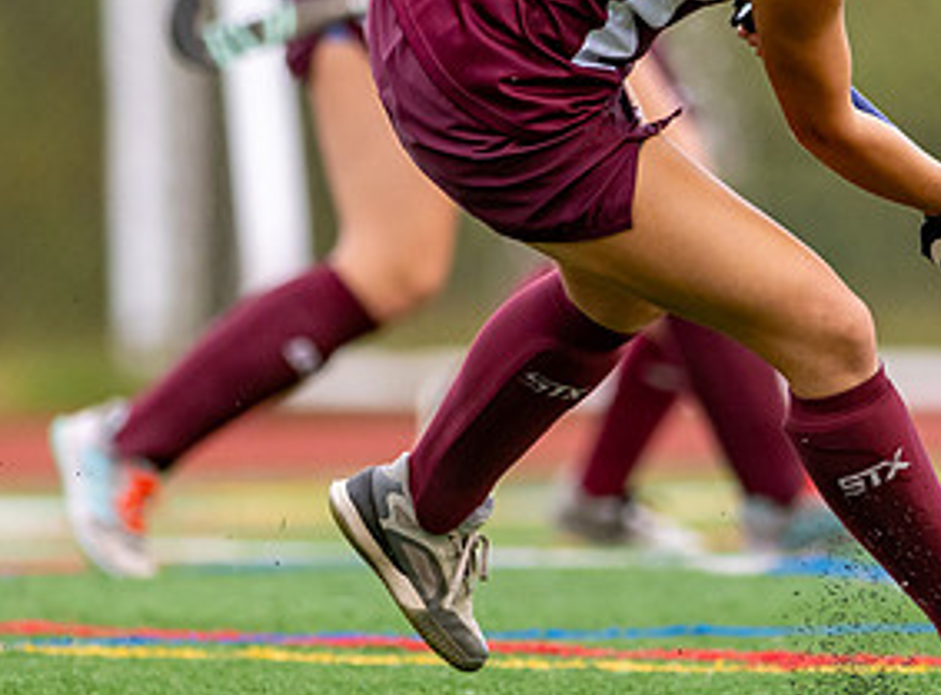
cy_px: 168
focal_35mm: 977
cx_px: 683
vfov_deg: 1.5
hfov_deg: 2.0
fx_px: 26413
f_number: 2.8
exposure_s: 1/1000
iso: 560
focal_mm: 300
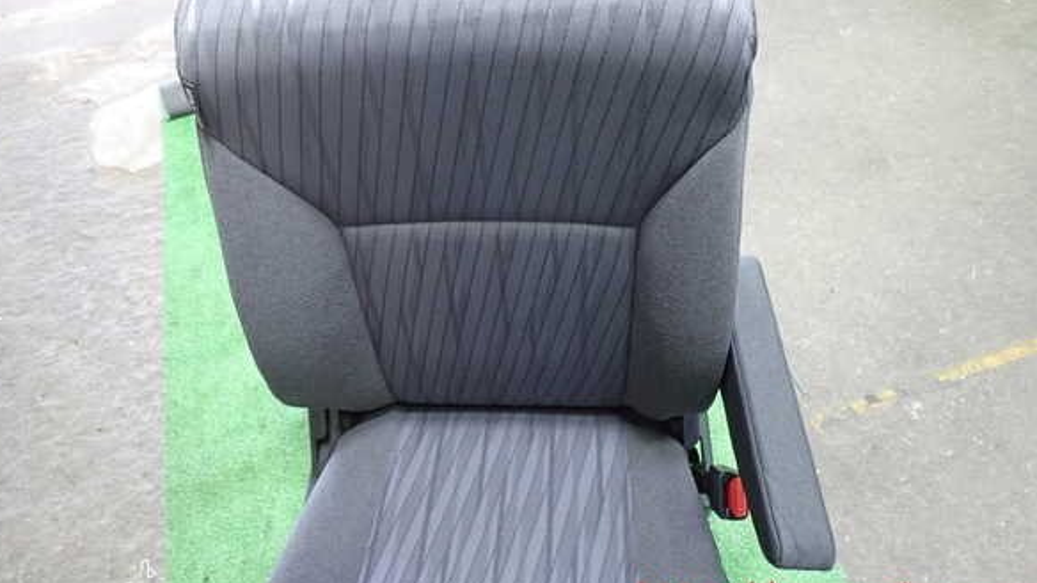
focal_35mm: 28
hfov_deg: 67.9
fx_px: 770
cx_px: 506
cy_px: 224
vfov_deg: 41.2
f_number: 2
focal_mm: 4.5
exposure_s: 1/30
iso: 400
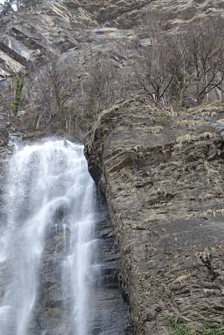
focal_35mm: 86
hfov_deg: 15.8
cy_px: 372
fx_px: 803
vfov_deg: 22.3
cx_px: 36
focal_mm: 12.3
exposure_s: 1/200
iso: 125
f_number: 2.8
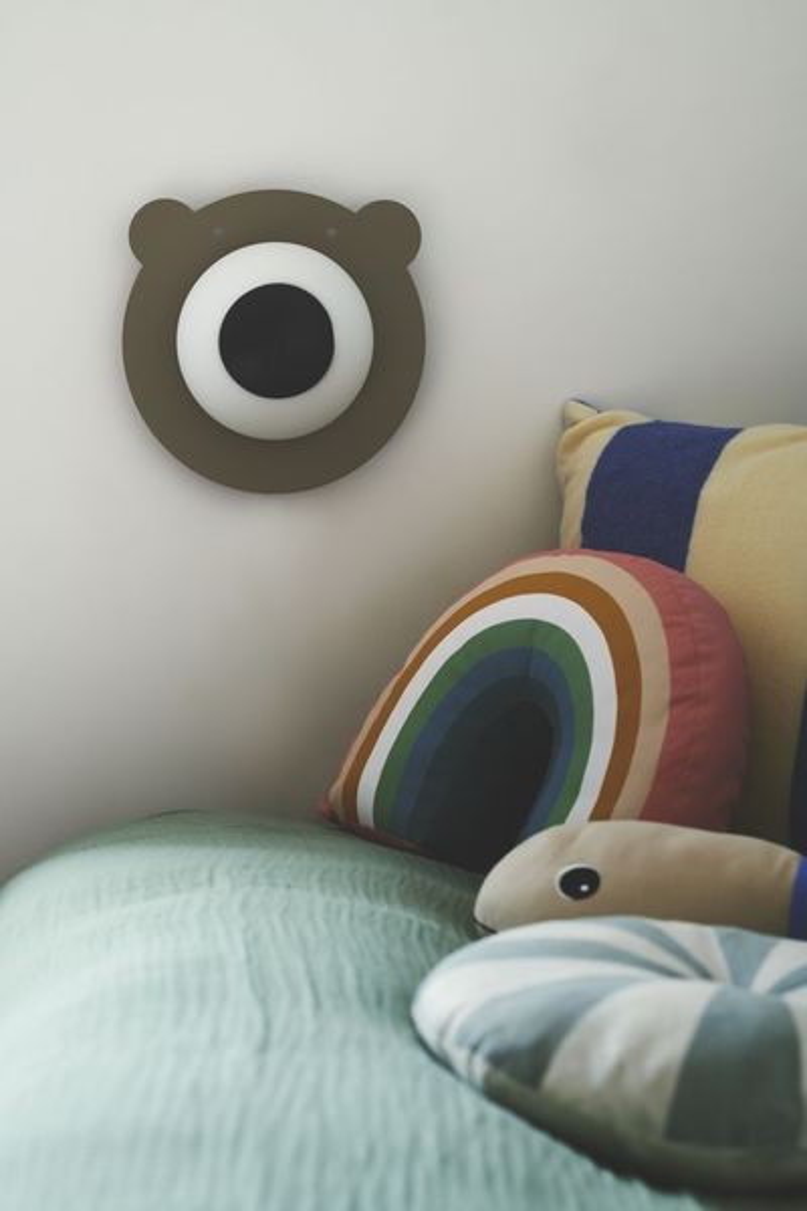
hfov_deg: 16.1
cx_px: 404
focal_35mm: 85
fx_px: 2858
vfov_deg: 23.9
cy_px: 606
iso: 100
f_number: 5.6
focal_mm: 85
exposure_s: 5
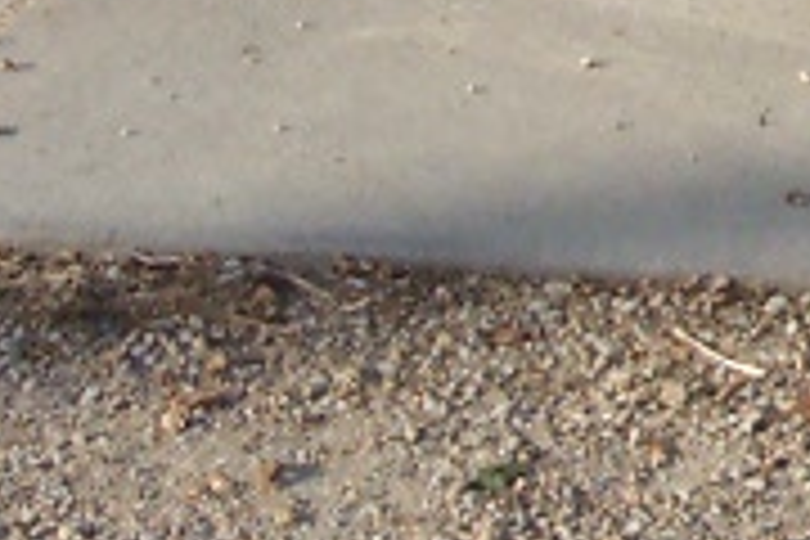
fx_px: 5130
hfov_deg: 8.7
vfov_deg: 5.9
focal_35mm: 228
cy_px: -396
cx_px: 1480
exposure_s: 1/700
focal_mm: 8
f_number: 4.8
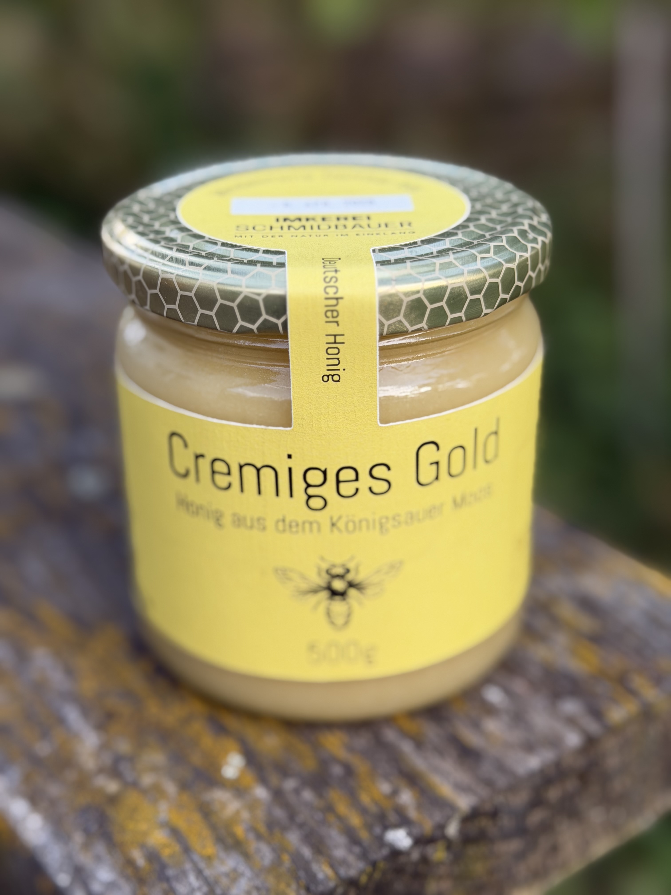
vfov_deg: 39.7
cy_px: 448
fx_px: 1241
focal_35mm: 48
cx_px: 336
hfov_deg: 30.3
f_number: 1.78
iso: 64
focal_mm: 6.76
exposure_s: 1/778
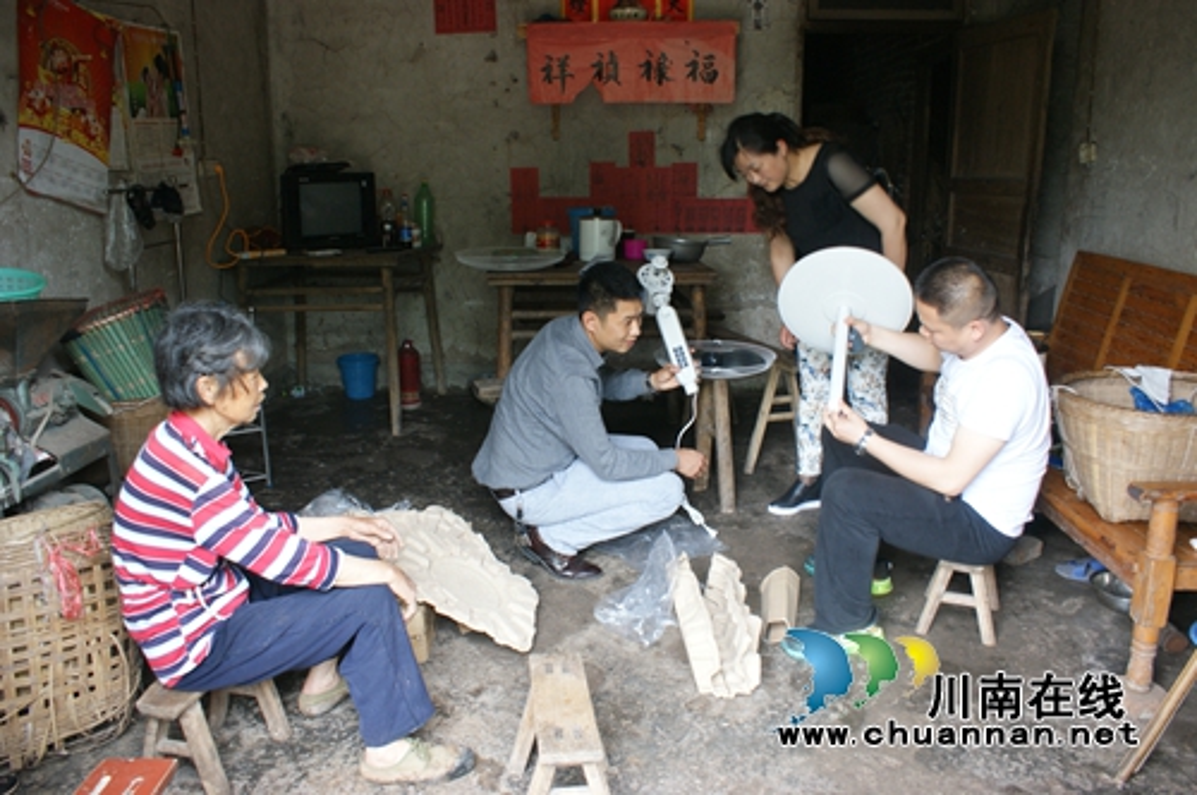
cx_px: 598
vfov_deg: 47.8
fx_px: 897
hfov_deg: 67.4
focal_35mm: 27
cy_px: 398
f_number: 3.5
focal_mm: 18
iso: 400
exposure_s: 1/30
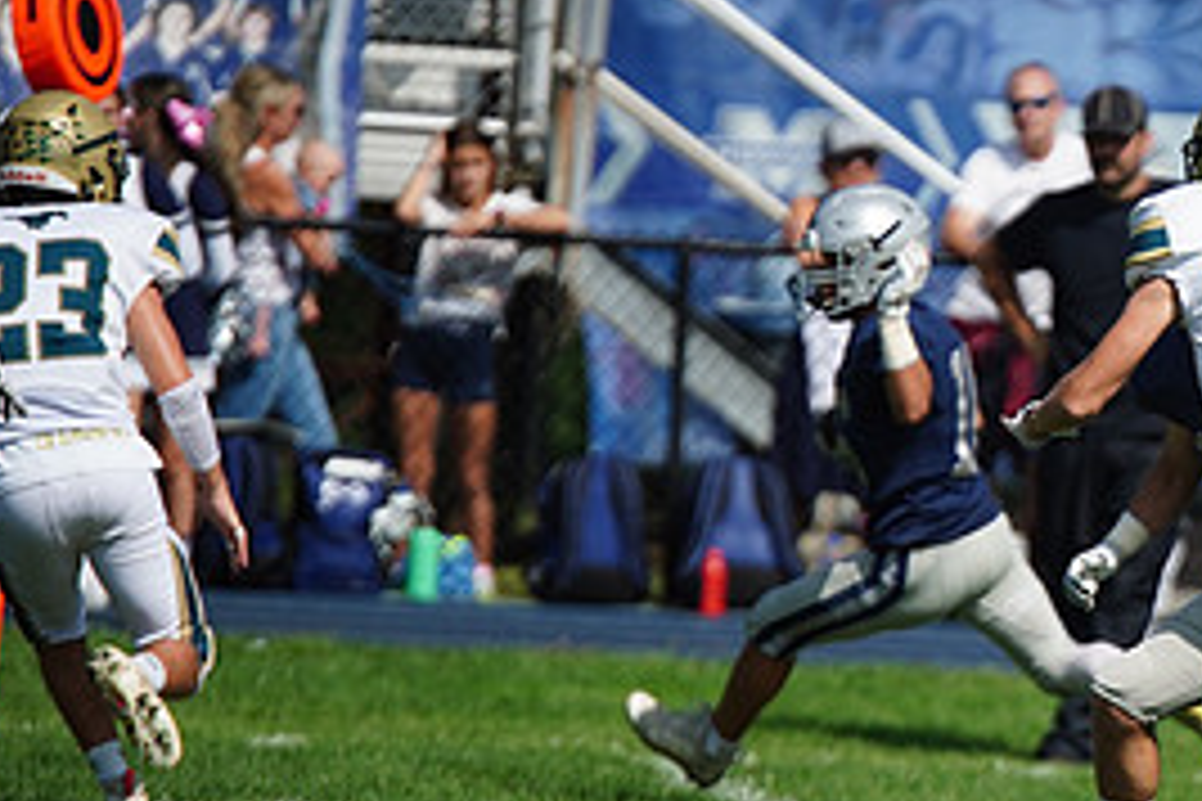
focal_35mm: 651
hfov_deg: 3.2
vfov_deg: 2.1
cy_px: 349
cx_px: 1238
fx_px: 21734
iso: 400
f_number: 2.8
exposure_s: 1/8000
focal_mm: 300
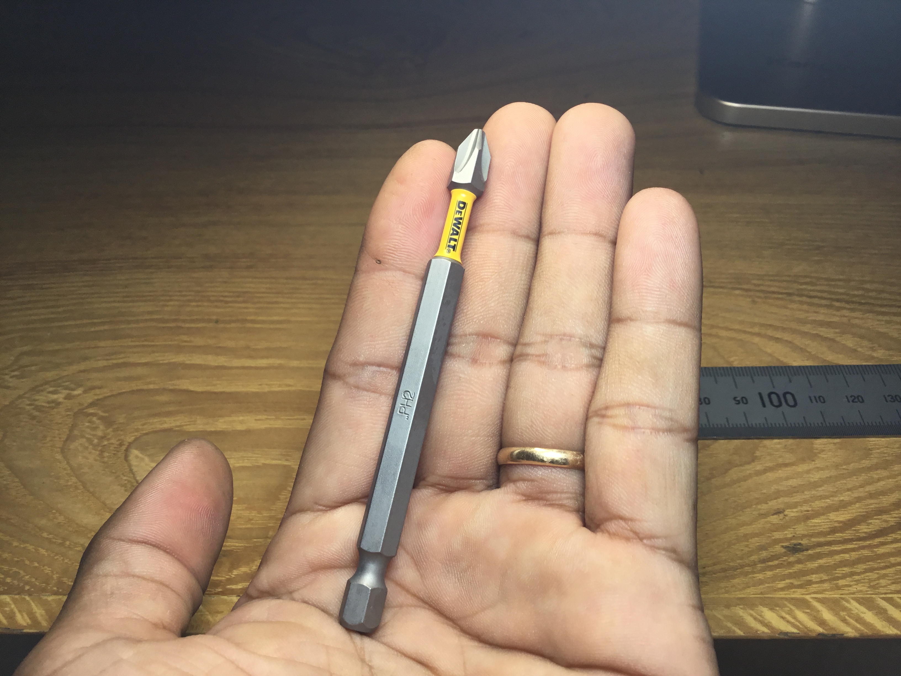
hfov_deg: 58.4
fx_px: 807
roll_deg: +4.6
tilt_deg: -44.4
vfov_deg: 45.4
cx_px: 450
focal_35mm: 31
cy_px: 338
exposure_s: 1/250
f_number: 2.4
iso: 25
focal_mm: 3.3
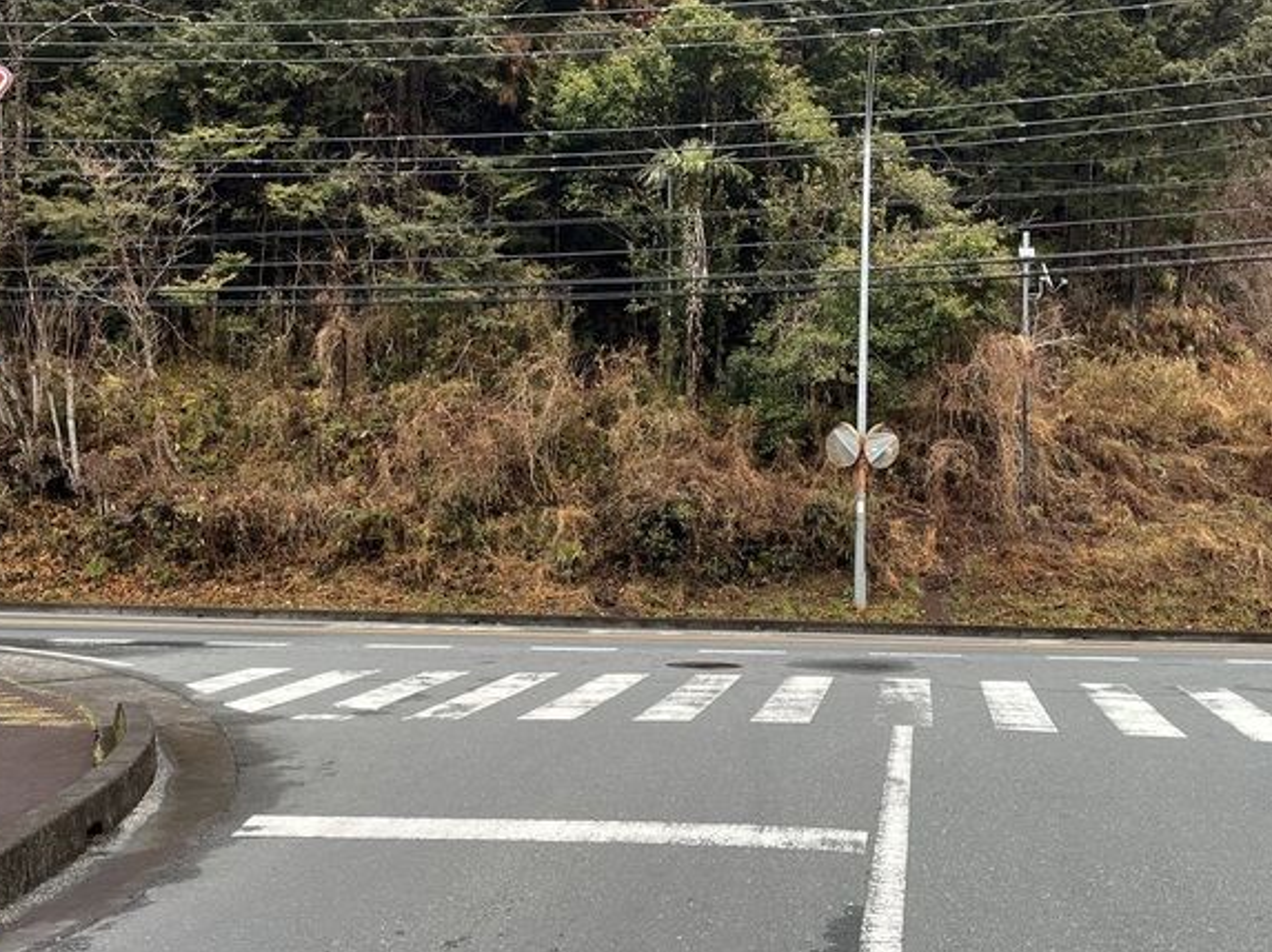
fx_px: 1359
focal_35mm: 37
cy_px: 496
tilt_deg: +1.4
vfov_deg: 38.6
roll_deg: -0.4
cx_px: 658
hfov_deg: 50.2
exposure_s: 1/117
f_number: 1.6
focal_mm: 5.1
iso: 125
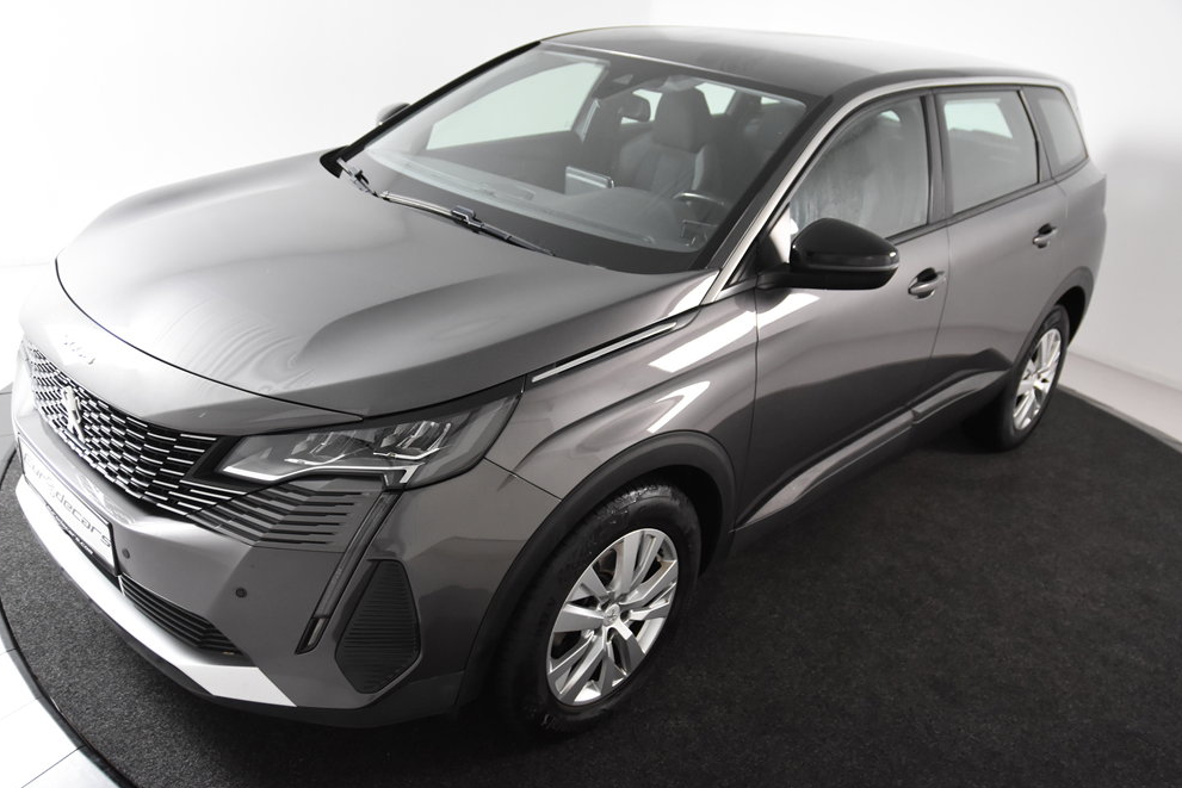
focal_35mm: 31
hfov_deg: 60.3
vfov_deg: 42.3
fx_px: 1018
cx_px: 574
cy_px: 396
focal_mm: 20
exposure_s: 1/50
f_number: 3.5
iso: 1600
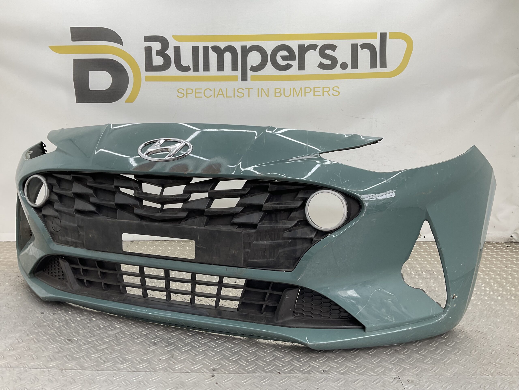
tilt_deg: -8.5
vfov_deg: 48.2
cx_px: 260
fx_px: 435
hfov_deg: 61.7
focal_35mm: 29
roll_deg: -1.5
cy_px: 195
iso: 20
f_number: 1.8
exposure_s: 1/100
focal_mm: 3
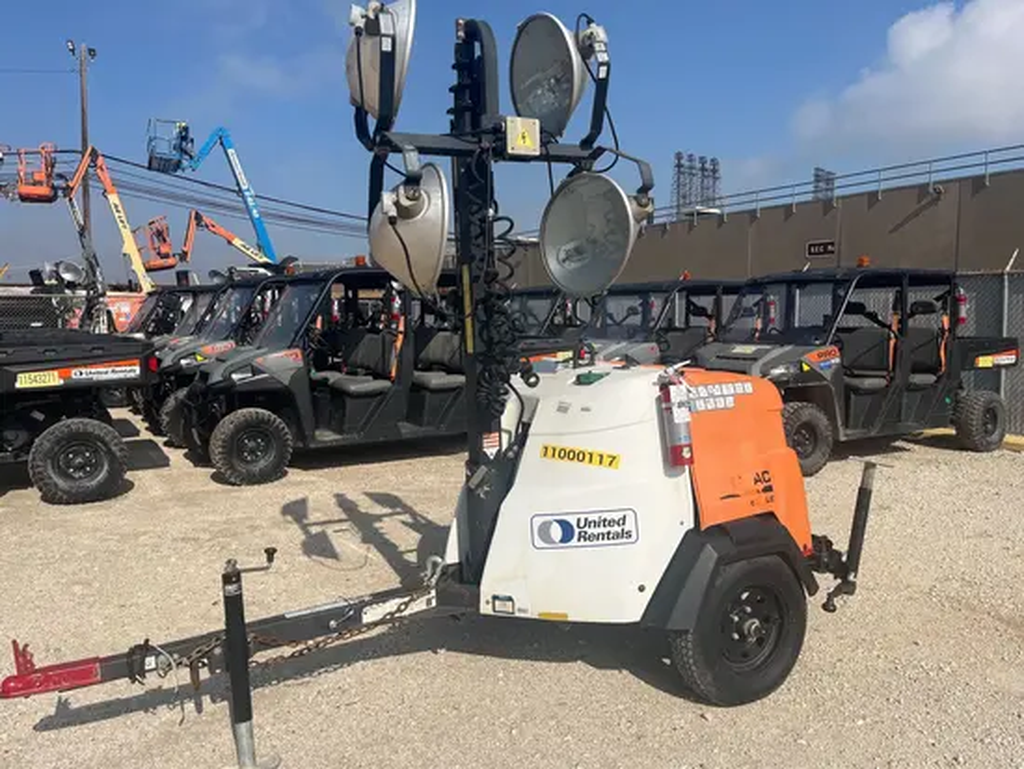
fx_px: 769
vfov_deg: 53.1
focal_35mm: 26
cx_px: 512
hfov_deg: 67.3
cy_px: 384
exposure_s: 1/8403
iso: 50
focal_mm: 5.1
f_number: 1.6
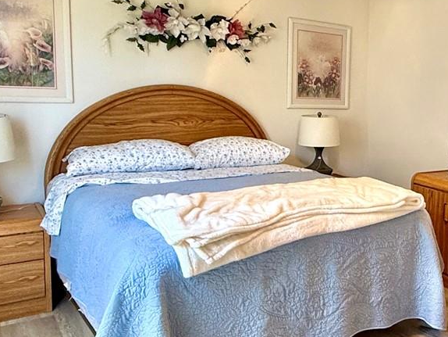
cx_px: 445
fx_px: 505
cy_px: 145
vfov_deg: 36.8
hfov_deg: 41.7
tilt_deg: -6.0
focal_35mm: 39
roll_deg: -3.0
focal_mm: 2.22
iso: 200
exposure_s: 1/120
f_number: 2.2
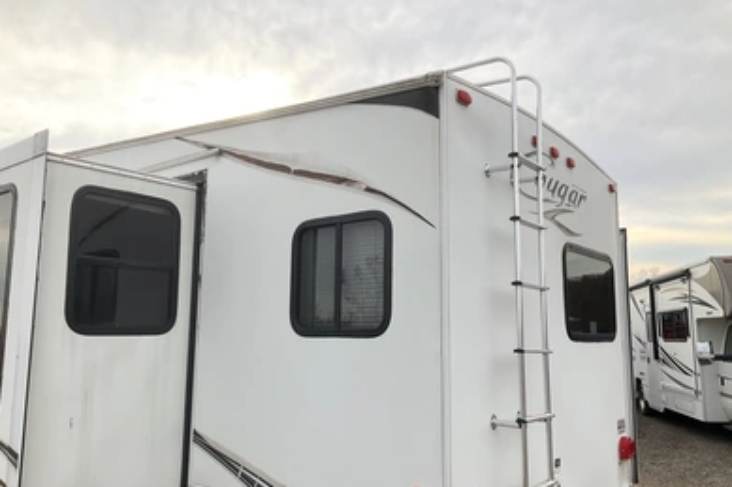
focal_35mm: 31
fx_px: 630
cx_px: 367
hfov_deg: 60.3
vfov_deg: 42.3
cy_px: 256
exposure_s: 1/944
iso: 25
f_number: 1.8
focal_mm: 3
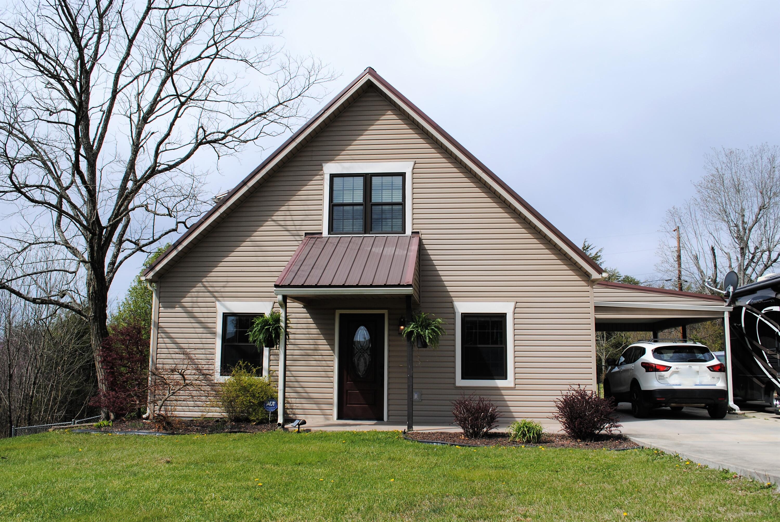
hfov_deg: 61.9
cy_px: 261
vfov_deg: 43.7
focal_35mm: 30
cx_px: 390
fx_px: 651
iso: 100
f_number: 9
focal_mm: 20
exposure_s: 1/320
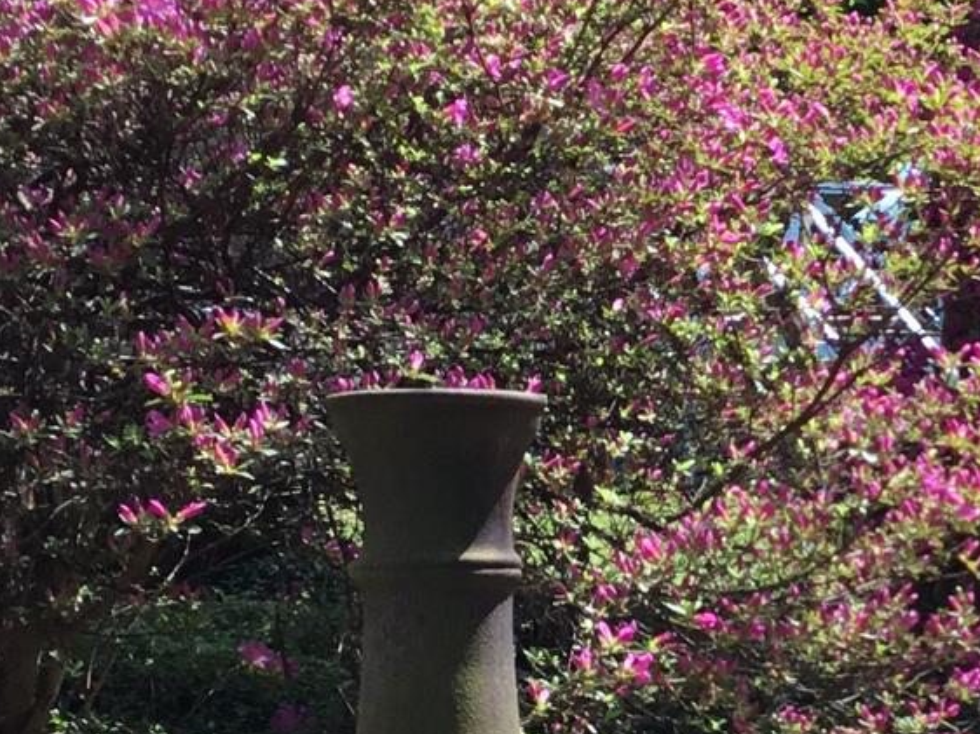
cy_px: 521
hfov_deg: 17.1
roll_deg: +0.6
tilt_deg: -7.5
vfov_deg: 13.1
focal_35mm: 113
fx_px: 3198
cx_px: 940
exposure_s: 1/351
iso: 25
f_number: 2.4
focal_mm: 3.3
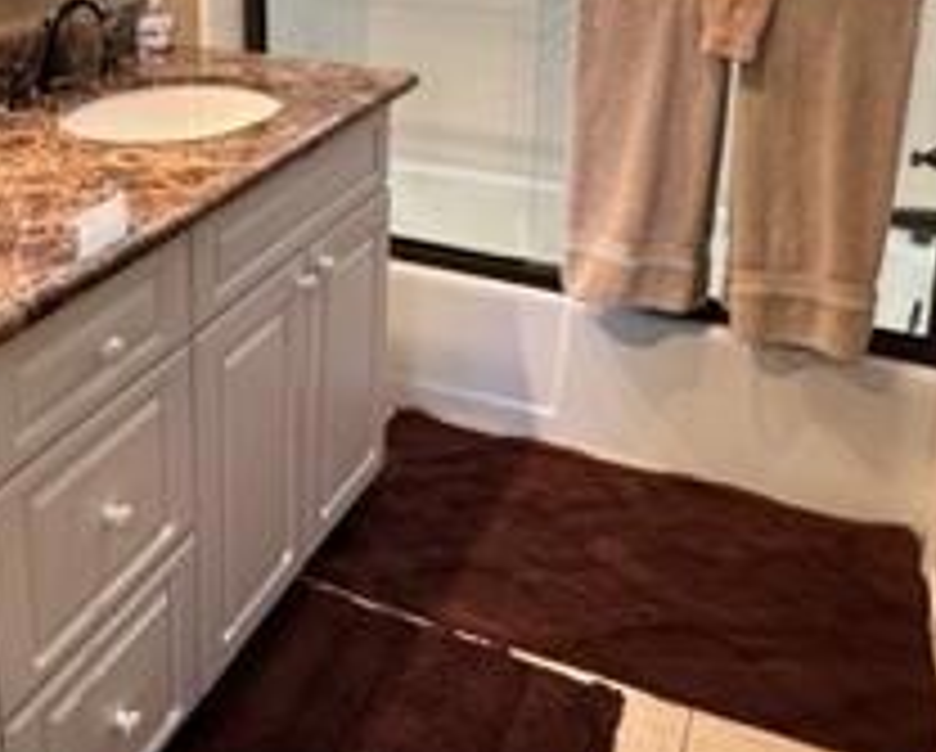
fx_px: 1165
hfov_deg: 42.7
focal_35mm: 42
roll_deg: +0.3
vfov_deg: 34.1
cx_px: 261
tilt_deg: -15.5
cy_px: 99
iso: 250
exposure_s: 1/120
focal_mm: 2.22
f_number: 2.2
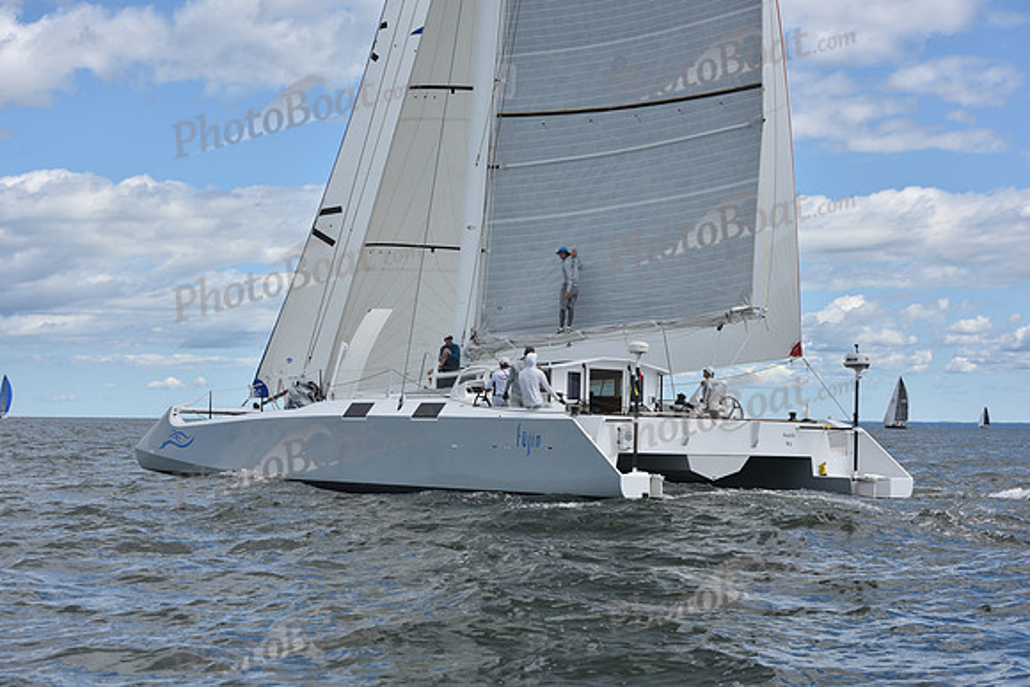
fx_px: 2003
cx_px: 515
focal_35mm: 70
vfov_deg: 19.5
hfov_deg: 28.8
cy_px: 344
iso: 250
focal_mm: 70
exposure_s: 1/1000
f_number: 8
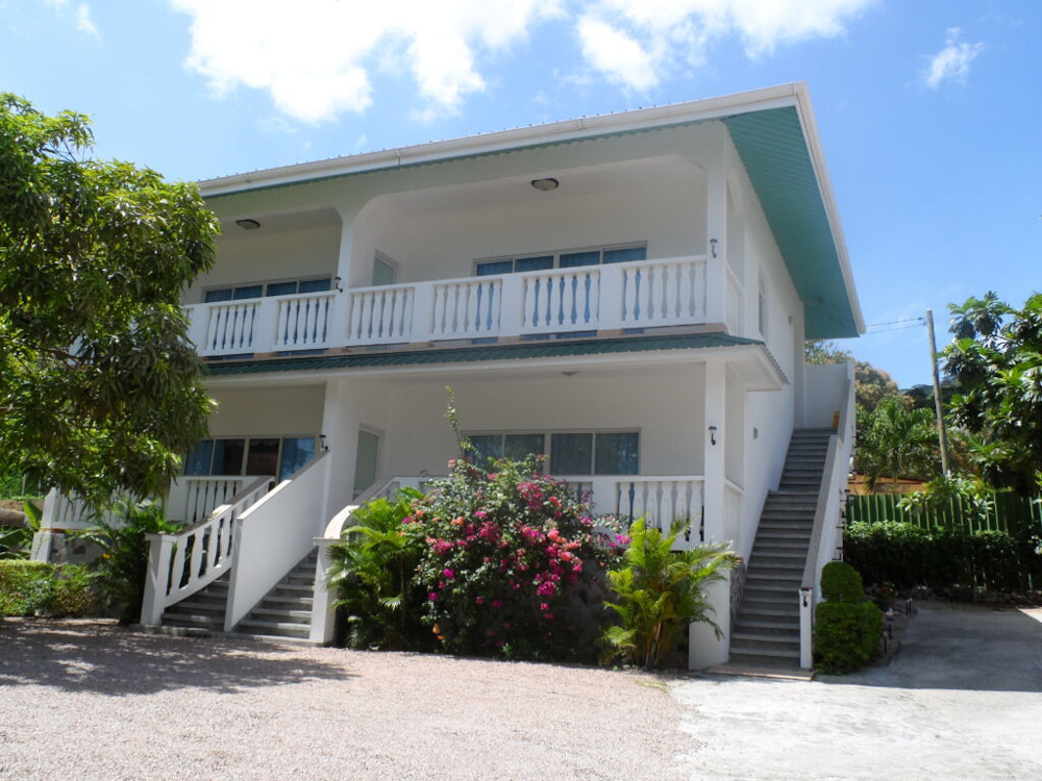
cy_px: 390
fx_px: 963
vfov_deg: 44.2
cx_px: 521
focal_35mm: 32
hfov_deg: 56.8
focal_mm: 5.3
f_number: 4.8
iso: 80
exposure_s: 1/350
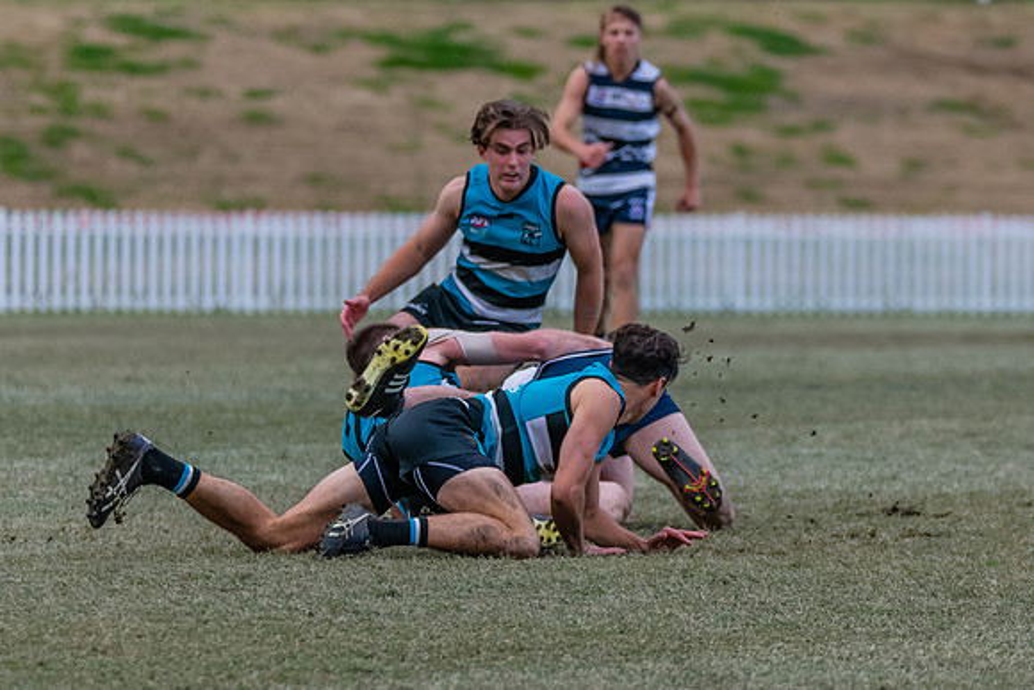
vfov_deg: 2.8
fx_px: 14166
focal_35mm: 493
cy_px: 297
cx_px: 678
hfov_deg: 4.2
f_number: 5.6
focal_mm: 300
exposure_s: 1/2000
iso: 1600
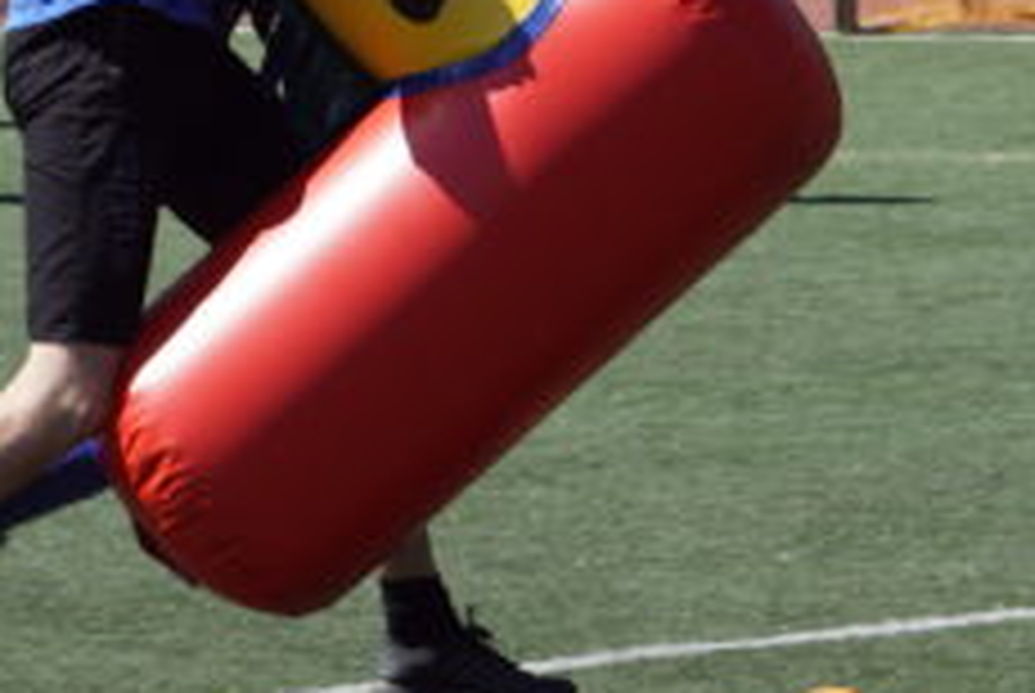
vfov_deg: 6.0
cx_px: 562
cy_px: 256
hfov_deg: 9.0
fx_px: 6563
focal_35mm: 228
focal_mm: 50
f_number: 6.3
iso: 100
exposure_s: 1/250
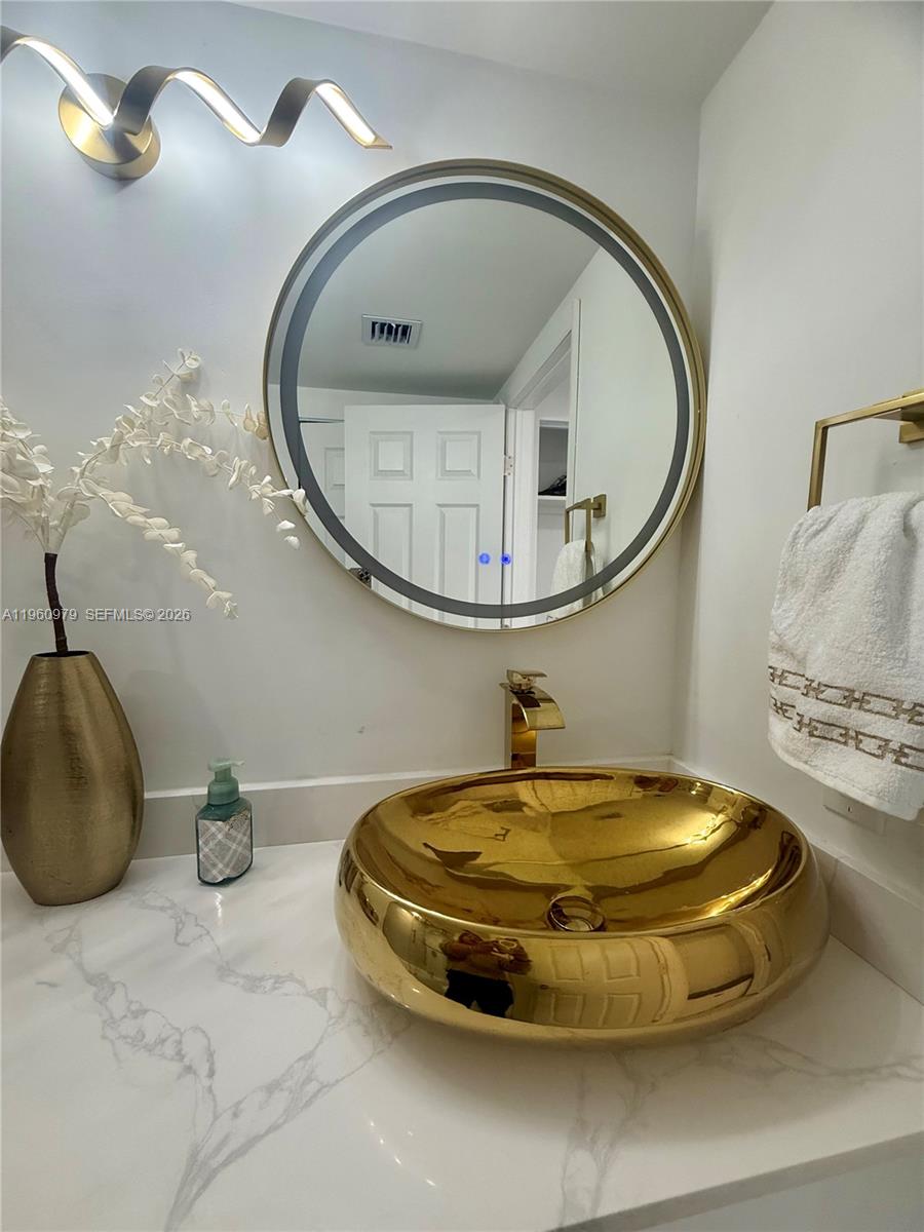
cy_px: 616
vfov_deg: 102.1
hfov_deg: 85.7
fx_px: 498
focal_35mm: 14
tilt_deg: -3.3
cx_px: 462
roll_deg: -1.1
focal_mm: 2.22
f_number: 2.2
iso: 160
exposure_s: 1/120
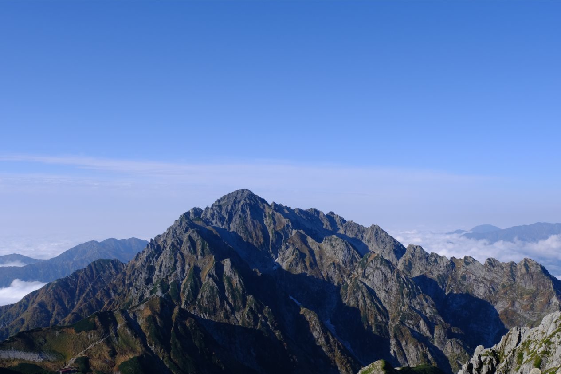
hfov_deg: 51.9
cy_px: 230
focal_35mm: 37
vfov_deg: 35.8
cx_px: 268
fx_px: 576
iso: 160
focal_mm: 20.1
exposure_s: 1/400
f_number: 8
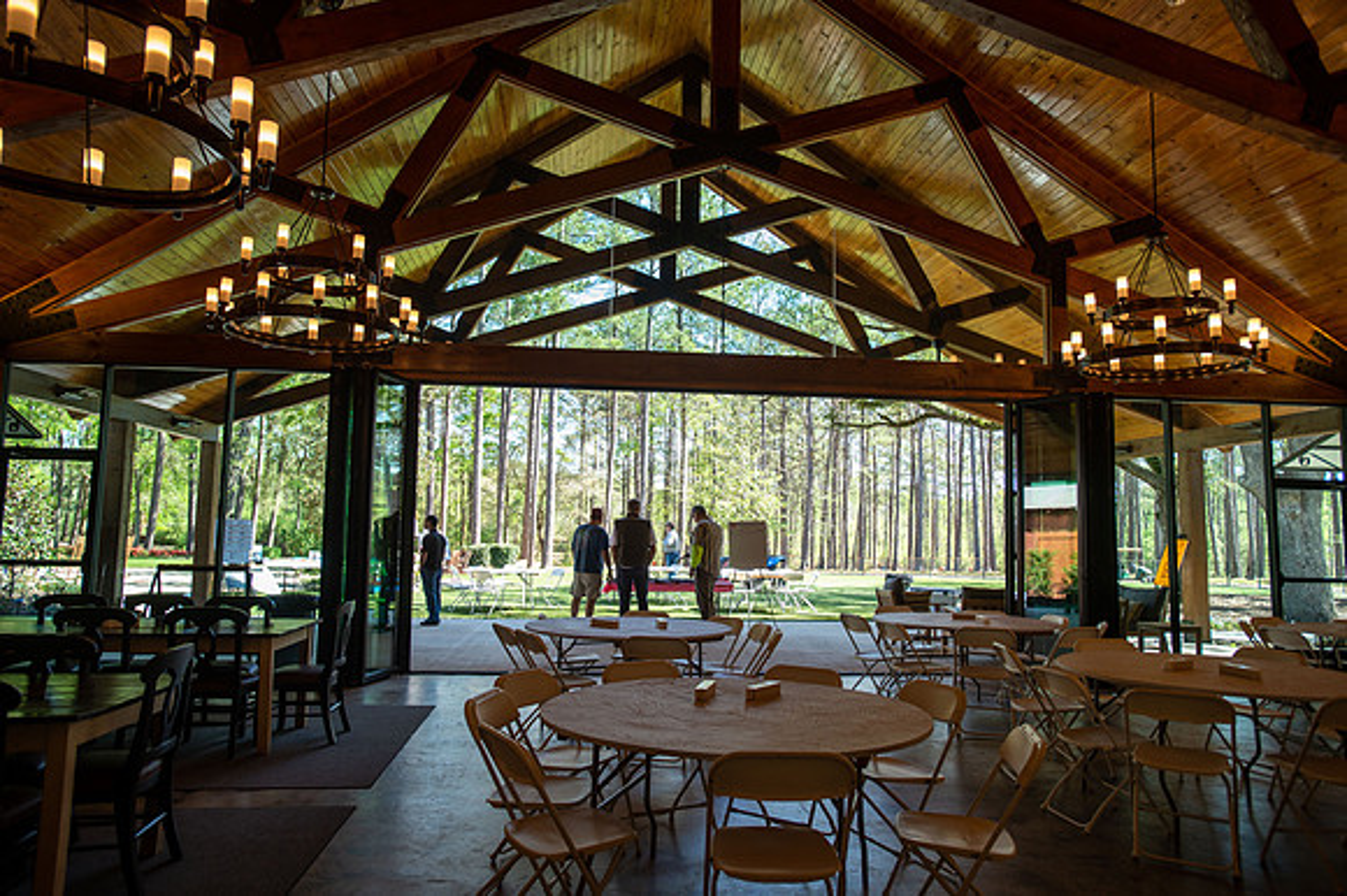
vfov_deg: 51.2
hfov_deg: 71.5
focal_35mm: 25
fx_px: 935
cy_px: 448
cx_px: 674
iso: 50
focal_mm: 25
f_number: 4
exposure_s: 1/60
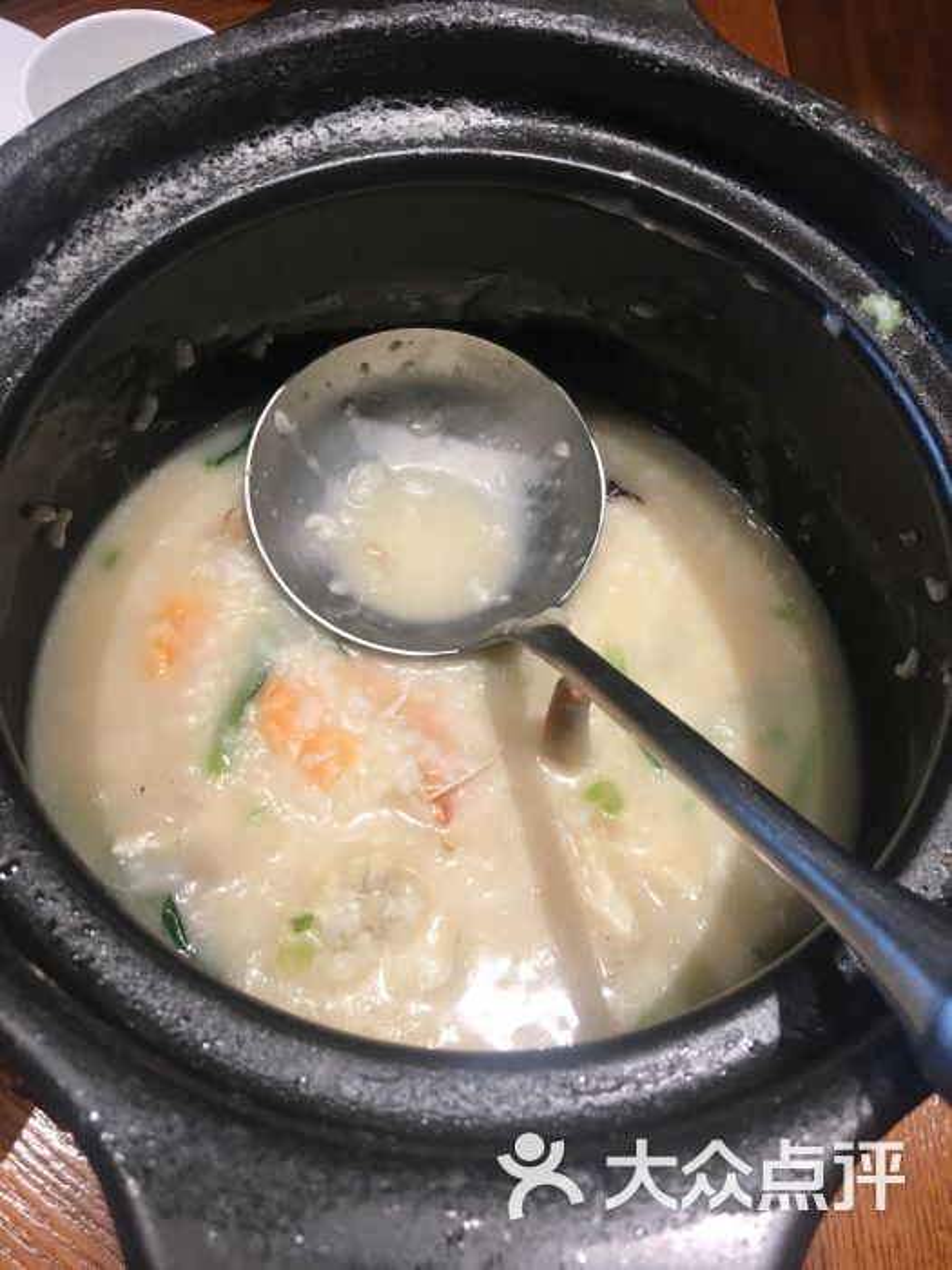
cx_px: 476
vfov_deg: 61.7
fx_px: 1063
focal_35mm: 29
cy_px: 635
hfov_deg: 48.2
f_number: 2.2
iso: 50
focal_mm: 4.15
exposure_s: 1/33
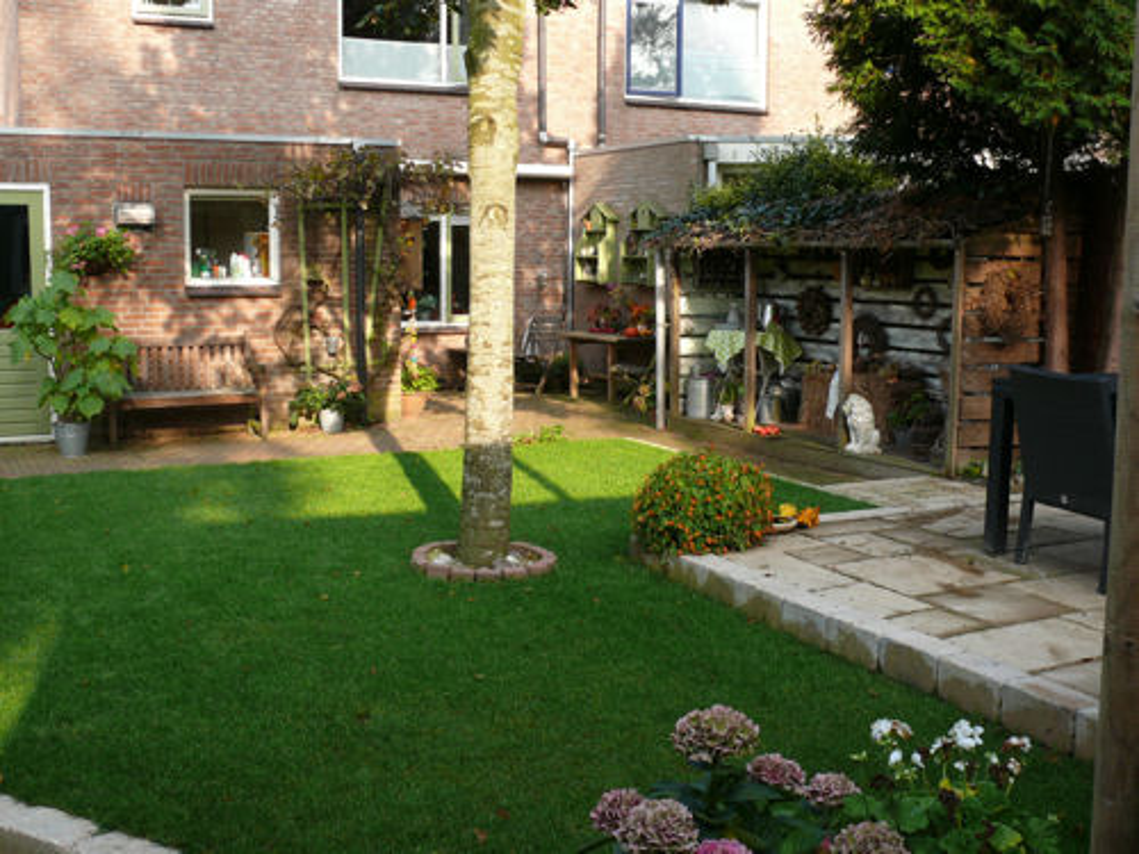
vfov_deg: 36.0
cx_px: 570
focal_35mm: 40
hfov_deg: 46.8
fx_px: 1316
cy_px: 427
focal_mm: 8.1
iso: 100
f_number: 4
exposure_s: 1/125
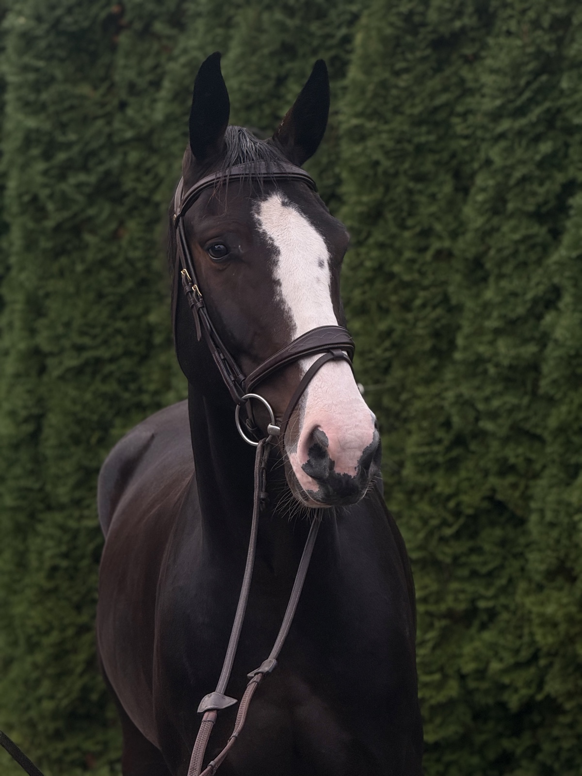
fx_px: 2690
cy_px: 388
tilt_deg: +1.8
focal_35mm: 120
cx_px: 291
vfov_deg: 16.4
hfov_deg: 12.3
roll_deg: +0.6
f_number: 2.8
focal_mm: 15.66
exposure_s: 1/103
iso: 64
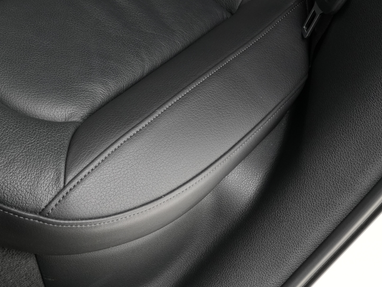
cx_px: 33
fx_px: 552
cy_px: 49
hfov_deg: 35.7
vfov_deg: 28.4
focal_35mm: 50
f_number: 8
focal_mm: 18
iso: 1000
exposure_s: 1/25
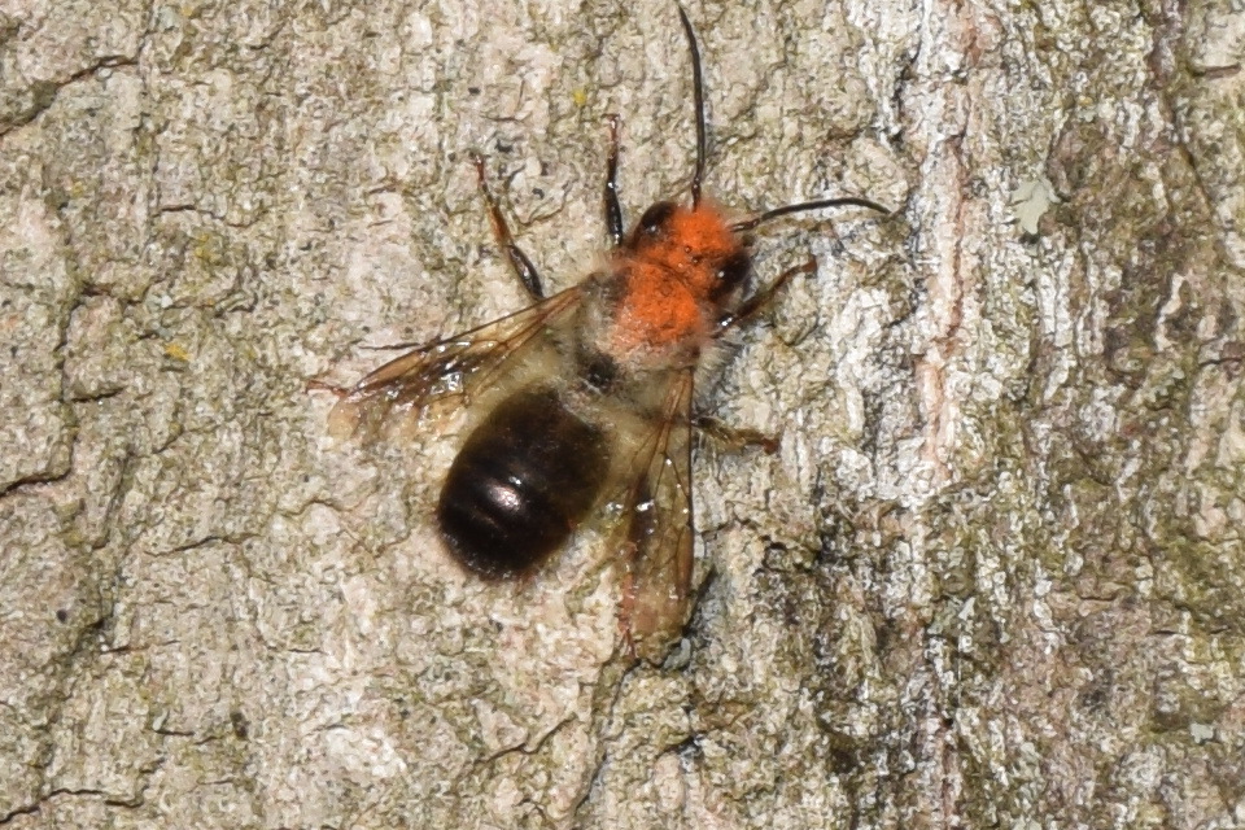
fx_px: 4409
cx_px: 622
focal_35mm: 128
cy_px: 415
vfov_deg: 10.8
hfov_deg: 16.1
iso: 100
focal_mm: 85
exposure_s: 1/160
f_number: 13
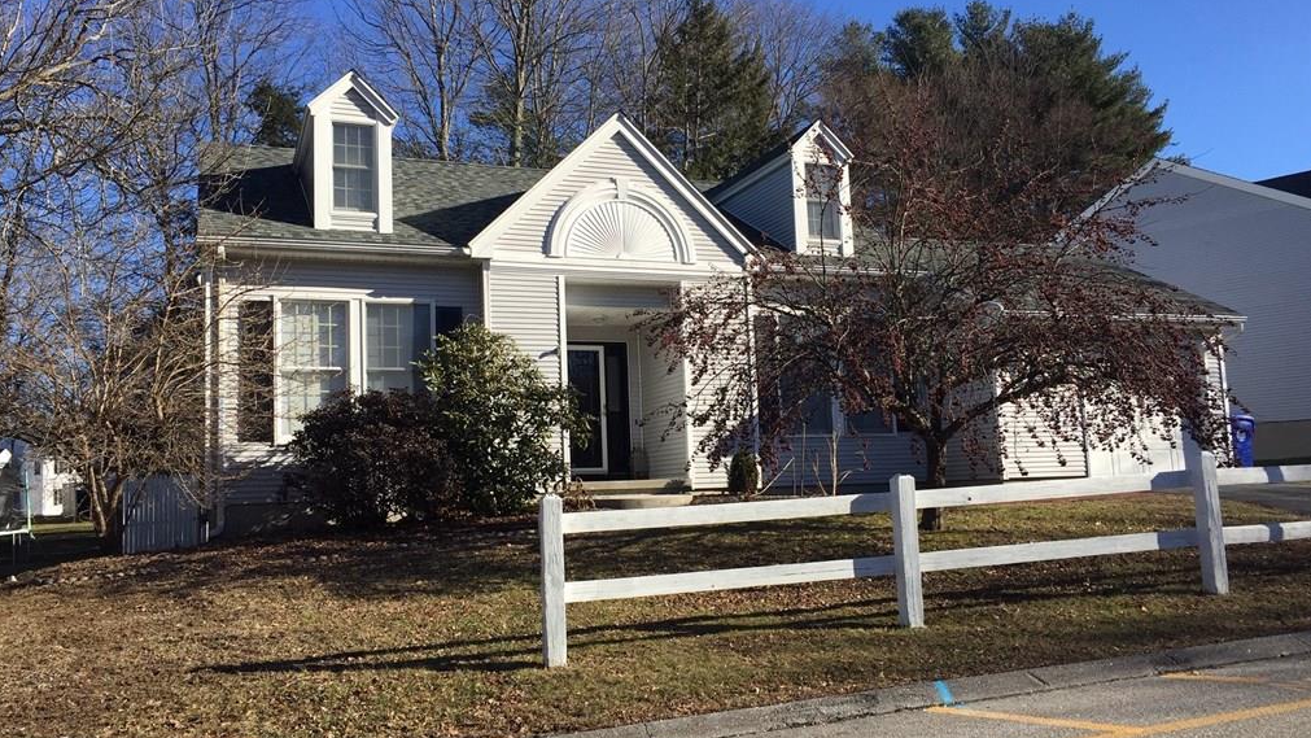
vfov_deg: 36.7
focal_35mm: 32
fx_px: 1113
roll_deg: +1.5
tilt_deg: +7.0
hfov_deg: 61.0
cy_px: 397
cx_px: 656
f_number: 2.2
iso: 32
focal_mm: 4.15
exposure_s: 1/1522
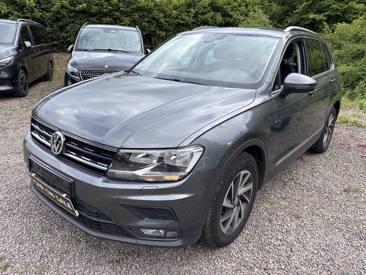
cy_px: 138
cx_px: 183
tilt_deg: -19.2
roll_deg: -1.4
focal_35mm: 26
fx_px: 275
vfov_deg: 53.1
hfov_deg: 67.3
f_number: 1.6
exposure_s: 1/1115
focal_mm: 5.96
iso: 50
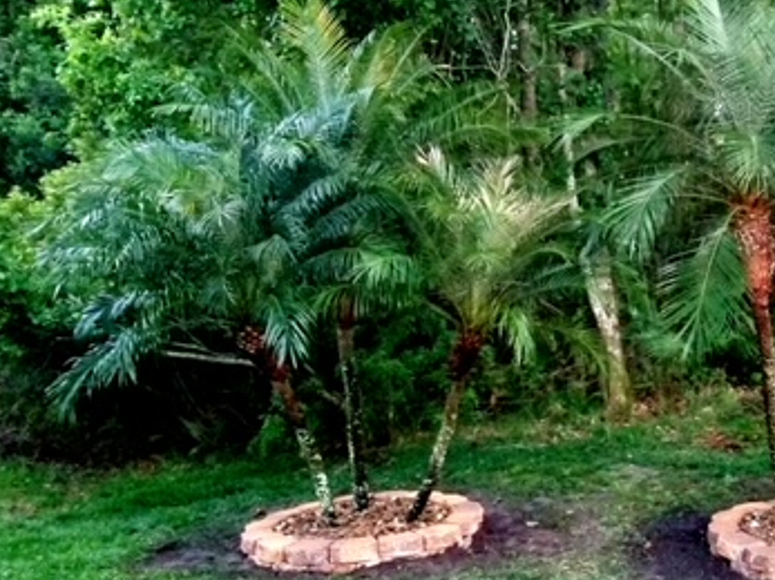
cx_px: 654
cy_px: 321
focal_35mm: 48
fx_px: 1074
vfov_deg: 30.2
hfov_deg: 37.8
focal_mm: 4.25
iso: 1000
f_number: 1.7
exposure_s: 1/10
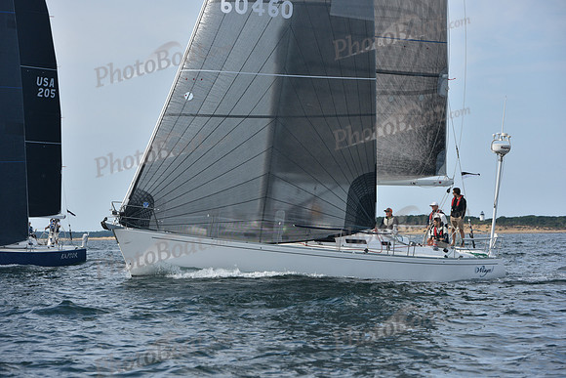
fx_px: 2595
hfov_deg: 12.4
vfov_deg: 8.3
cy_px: 189
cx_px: 283
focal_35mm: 165
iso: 320
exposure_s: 1/1000
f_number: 8
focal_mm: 165
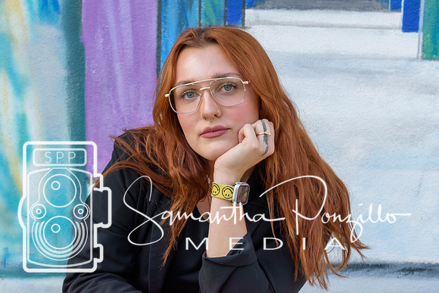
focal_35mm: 82
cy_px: 146
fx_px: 1006
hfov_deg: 24.6
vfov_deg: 16.6
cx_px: 220
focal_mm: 55
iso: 400
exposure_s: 1/200
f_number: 7.1
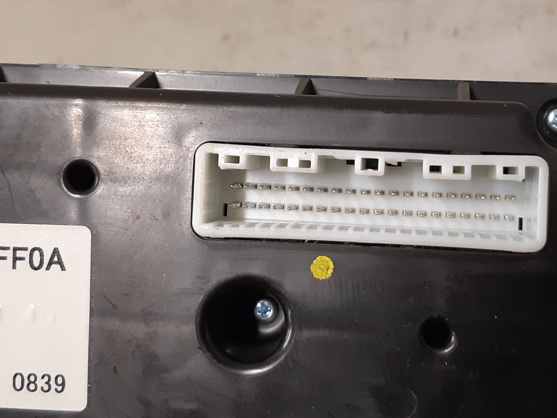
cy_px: 199
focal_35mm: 33
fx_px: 531
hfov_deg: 54.9
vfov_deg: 42.9
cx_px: 335
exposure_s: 1/50
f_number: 1.7
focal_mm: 3.93
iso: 160
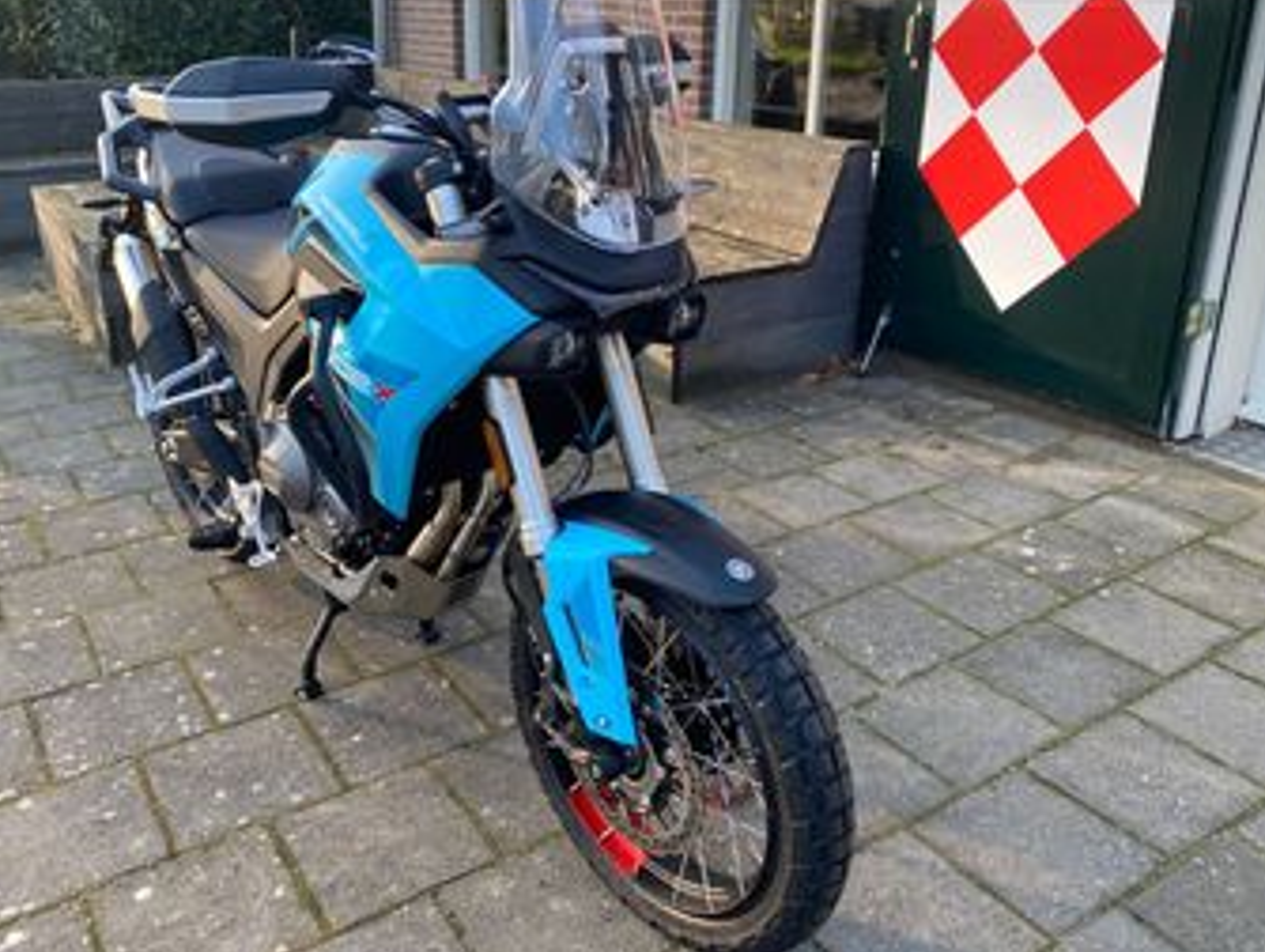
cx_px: 570
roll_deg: -0.7
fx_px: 1134
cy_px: 397
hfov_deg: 58.2
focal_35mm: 31
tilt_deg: -19.9
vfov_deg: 45.4
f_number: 1.8
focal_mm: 4.25
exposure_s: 1/122
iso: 40
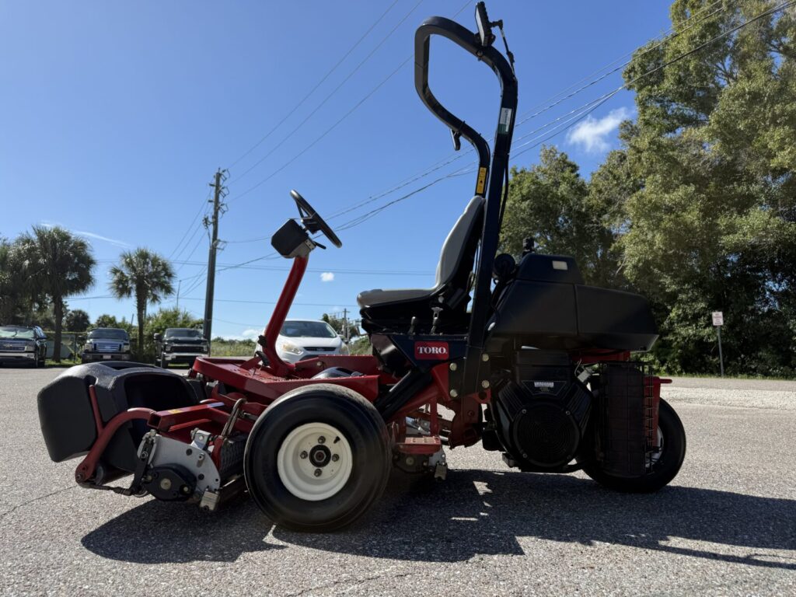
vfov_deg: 56.8
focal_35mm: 24
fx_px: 552
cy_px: 298
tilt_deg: +6.6
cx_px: 398
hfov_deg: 71.6
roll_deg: -0.3
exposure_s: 1/4167
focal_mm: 6.76
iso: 80
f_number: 1.78
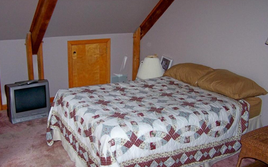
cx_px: 135
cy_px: 86
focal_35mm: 41
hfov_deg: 48.2
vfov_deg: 31.2
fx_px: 299
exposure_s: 1/60
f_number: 2.8
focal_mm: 6.3
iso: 140
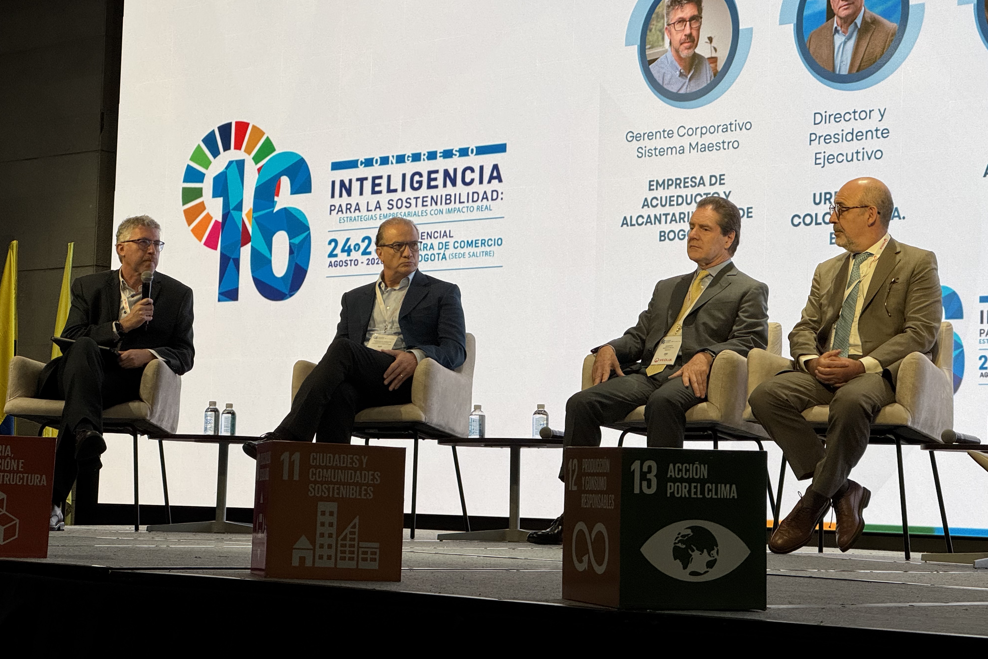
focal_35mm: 81
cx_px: 494
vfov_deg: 16.9
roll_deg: -1.6
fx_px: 2223
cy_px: 293
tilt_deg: +6.3
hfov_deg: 25.1
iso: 160
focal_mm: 9
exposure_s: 1/120
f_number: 2.8
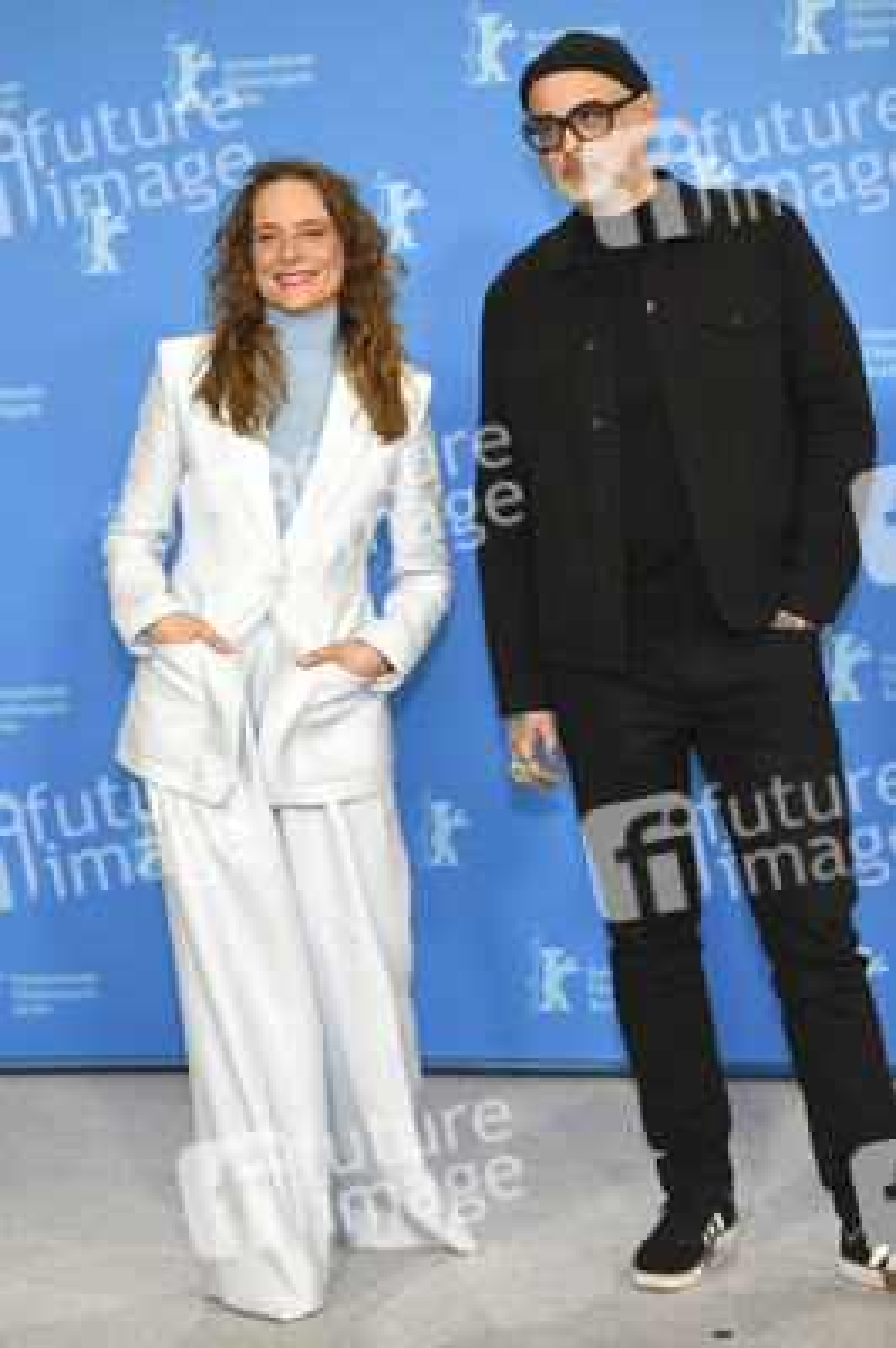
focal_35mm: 70
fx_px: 2618
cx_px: 448
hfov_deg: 19.4
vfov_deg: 28.9
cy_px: 674
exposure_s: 1/320
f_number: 3.5
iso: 800
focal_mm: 70
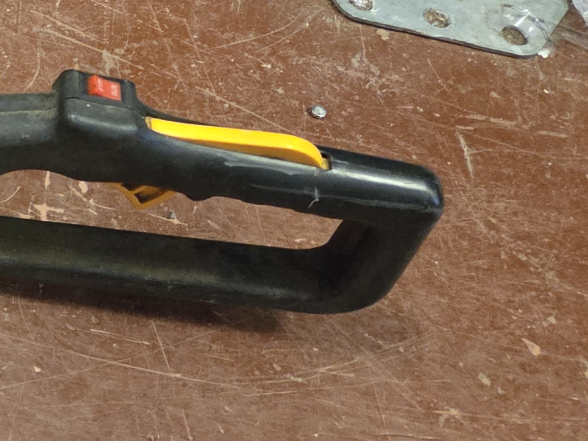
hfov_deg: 18.3
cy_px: -80
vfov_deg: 16.3
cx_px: -432
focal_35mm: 87
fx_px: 1478
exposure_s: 1/100
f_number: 1.8
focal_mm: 5.4
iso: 2000
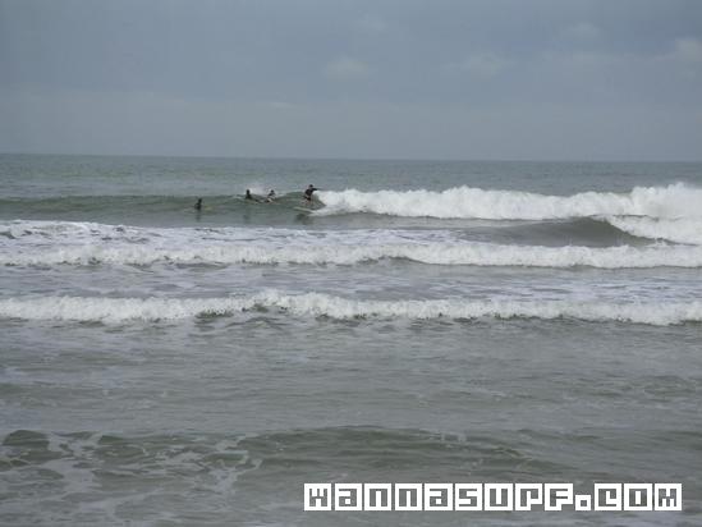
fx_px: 2252
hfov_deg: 17.7
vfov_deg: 13.3
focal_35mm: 111
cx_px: 351
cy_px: 264
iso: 50
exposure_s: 1/180
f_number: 8
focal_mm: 17.1
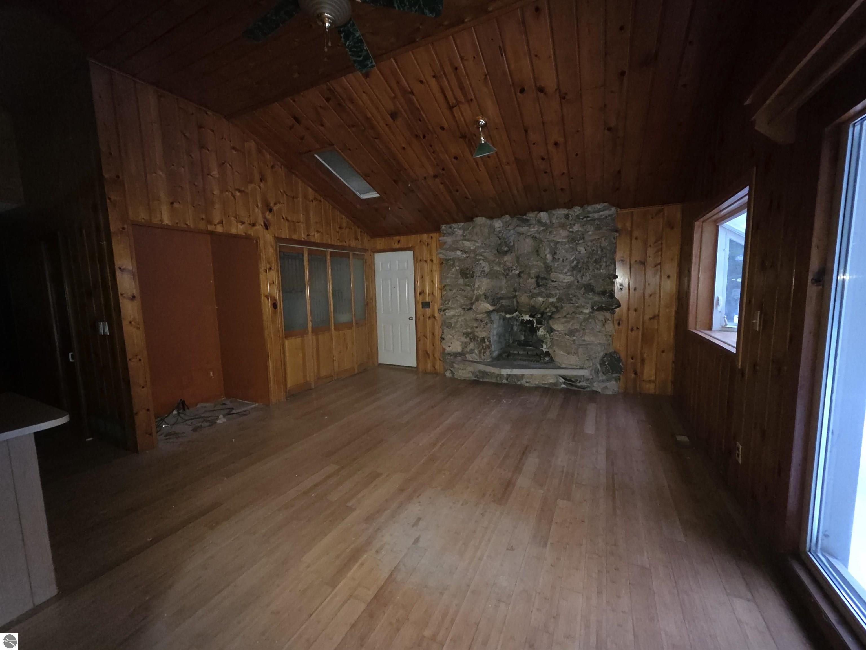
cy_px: 325
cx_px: 433
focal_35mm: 13
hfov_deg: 106.2
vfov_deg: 89.9
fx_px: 325
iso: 1000
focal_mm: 2.2
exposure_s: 1/9.99
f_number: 1.9
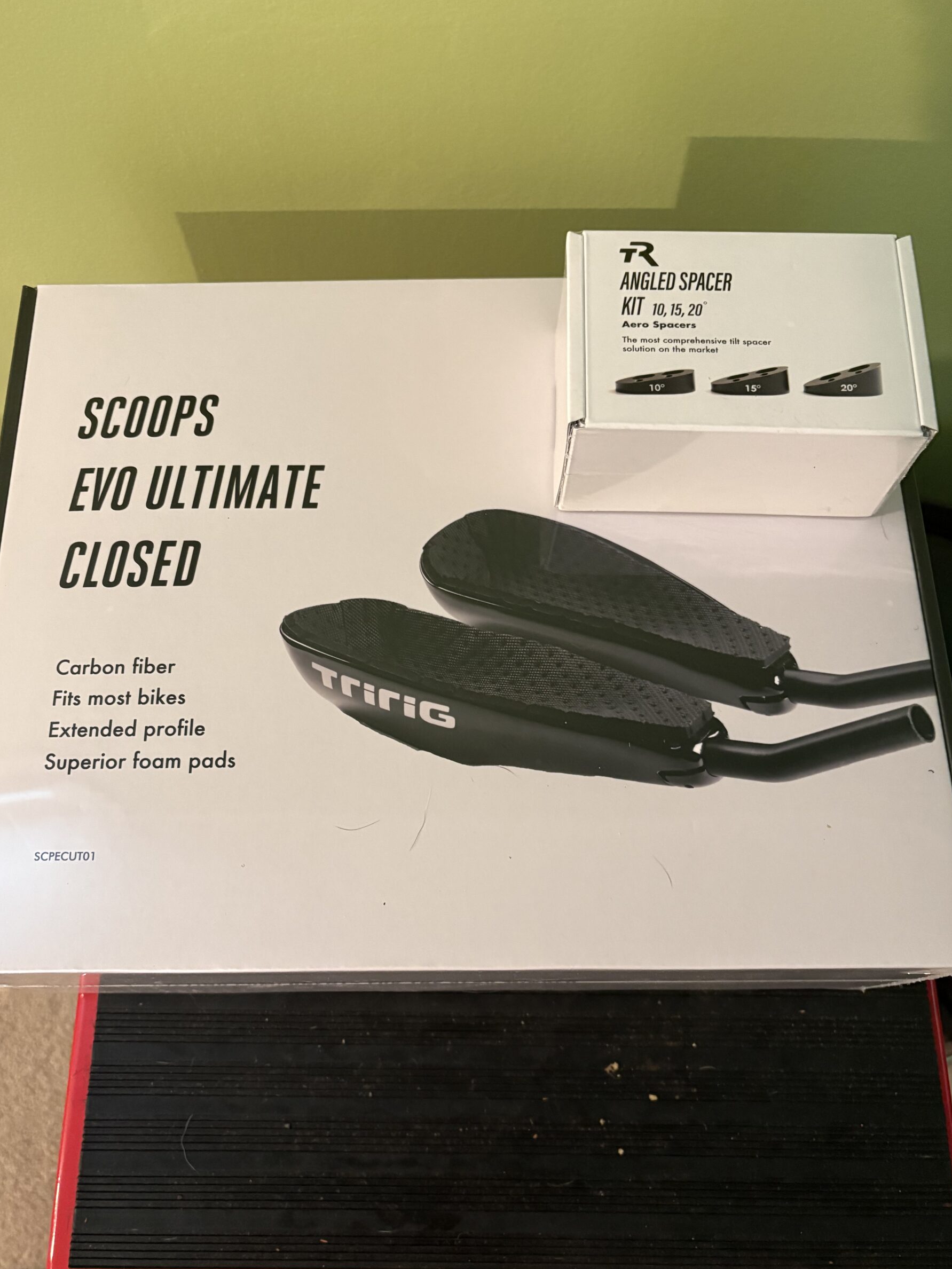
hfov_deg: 49.7
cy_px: 681
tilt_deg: -69.8
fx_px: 1027
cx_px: 444
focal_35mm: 28
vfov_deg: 63.4
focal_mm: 5.96
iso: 500
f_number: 1.6
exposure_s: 1/30
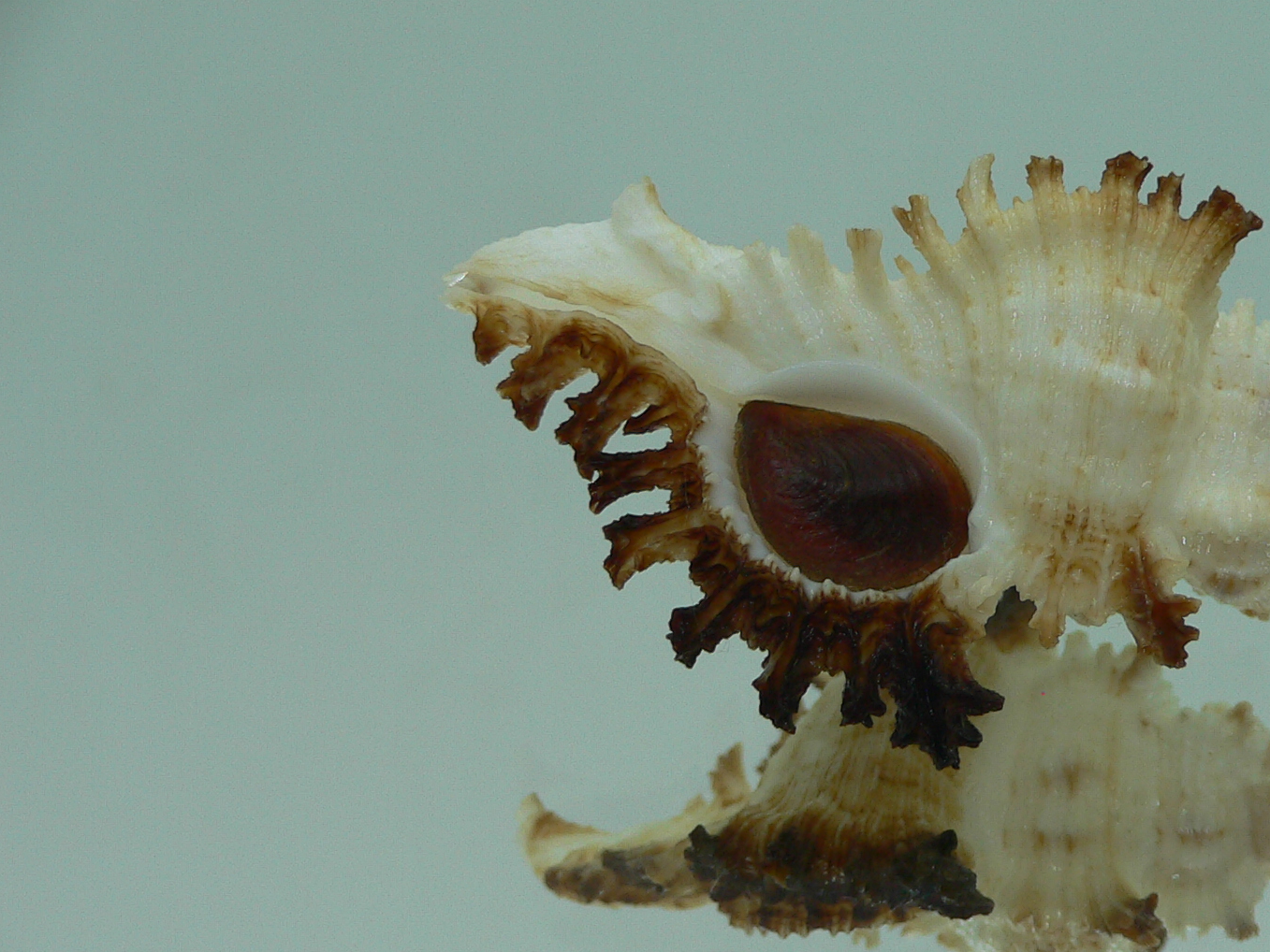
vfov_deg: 28.0
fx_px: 1908
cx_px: 938
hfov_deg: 36.1
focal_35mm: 52
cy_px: 555
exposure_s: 1/60
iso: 80
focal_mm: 4.6
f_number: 2.8
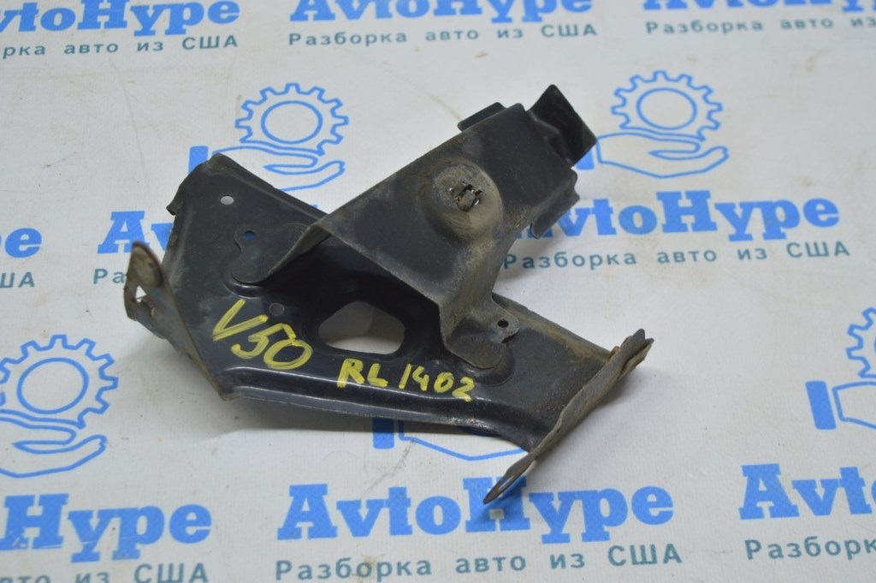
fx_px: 1532
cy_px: 292
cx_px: 438
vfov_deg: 21.5
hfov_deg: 31.9
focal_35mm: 63
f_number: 5
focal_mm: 42
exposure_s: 1/40
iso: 400
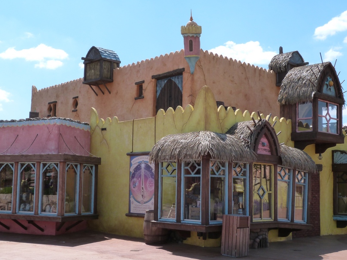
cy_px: 142
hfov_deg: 40.4
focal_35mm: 47
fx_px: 471
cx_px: 174
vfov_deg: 30.8
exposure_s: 1/400
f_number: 5.6
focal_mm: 6.8
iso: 160
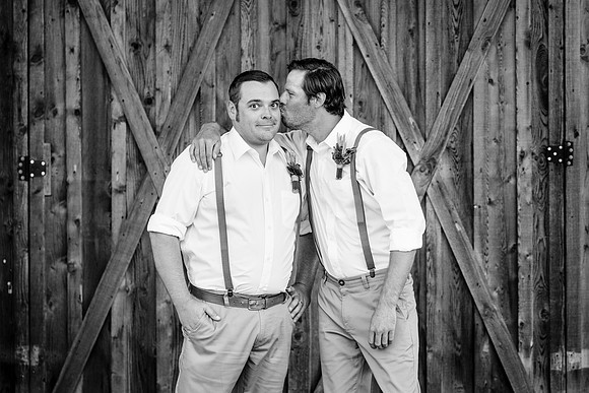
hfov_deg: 18.1
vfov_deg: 12.1
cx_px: 323
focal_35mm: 113
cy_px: 178
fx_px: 1852
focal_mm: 102
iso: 125
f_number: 4
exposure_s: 1/250
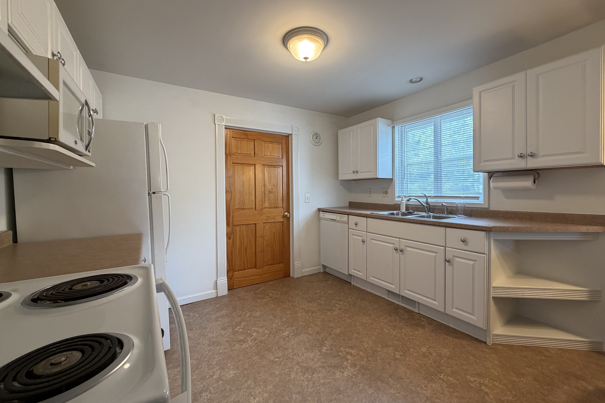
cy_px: 194
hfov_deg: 100.4
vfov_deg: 77.3
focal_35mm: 15
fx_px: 252
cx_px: 310
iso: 320
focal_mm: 2.22
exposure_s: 1/120
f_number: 2.2
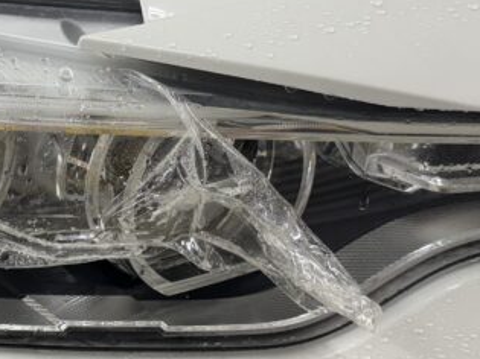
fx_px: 1081
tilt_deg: -26.0
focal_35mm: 78
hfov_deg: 23.9
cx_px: -8
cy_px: 204
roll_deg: +4.8
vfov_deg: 18.9
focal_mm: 6.76
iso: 100
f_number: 1.78
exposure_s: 1/100
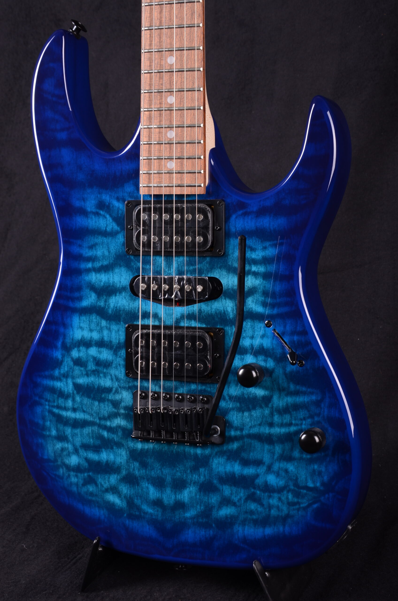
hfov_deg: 20.1
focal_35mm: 68
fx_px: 1124
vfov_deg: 29.9
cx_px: 199
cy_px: 300
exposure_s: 1/200
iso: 200
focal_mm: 45
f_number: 11
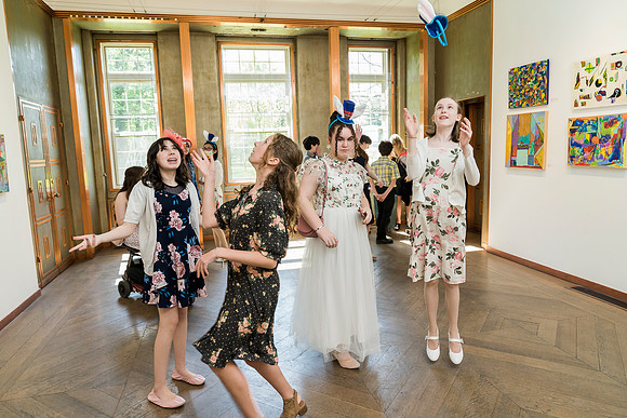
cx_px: 314
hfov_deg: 73.7
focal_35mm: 24
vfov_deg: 53.2
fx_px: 418
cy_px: 209
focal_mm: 24
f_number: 5
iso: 1250
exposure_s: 1/125
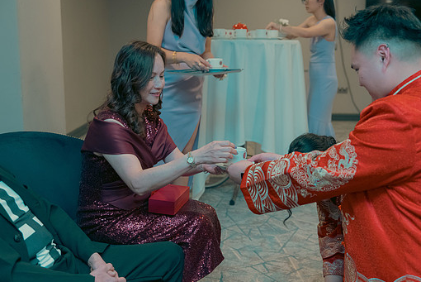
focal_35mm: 50
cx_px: 226
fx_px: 585
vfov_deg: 27.0
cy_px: 143
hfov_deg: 39.5
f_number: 3.5
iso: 2500
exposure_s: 1/160
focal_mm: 44
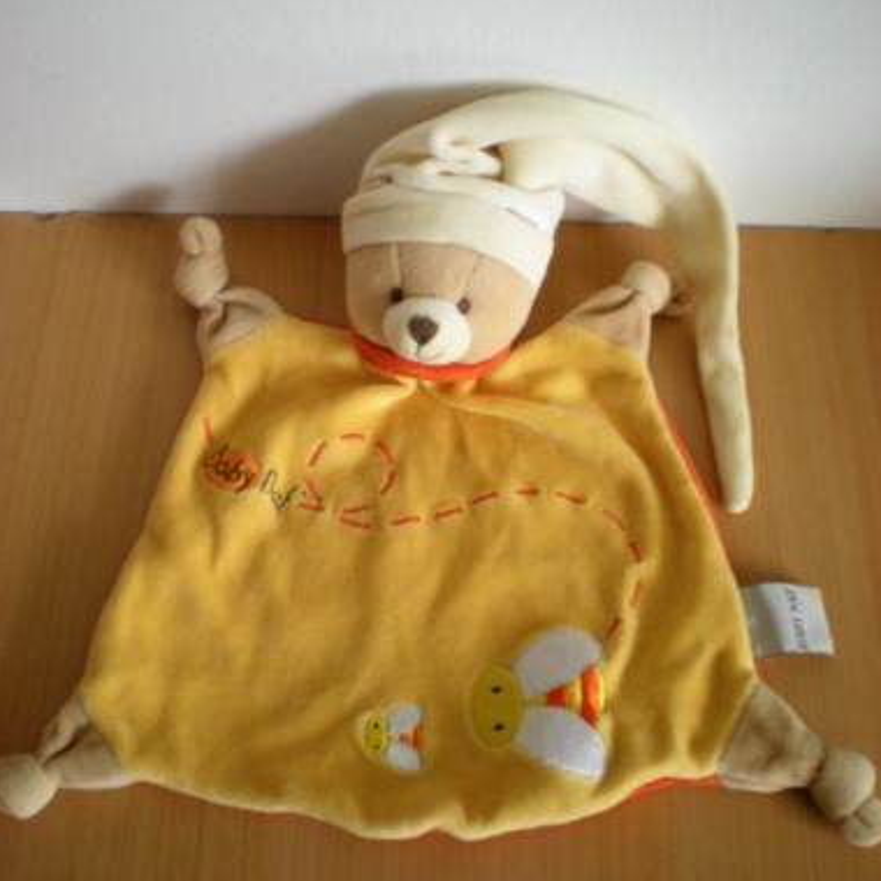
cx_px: 443
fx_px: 1325
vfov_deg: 36.7
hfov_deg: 36.8
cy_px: 371
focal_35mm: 46
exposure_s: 1/20
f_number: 3.1
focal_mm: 6.3
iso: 200
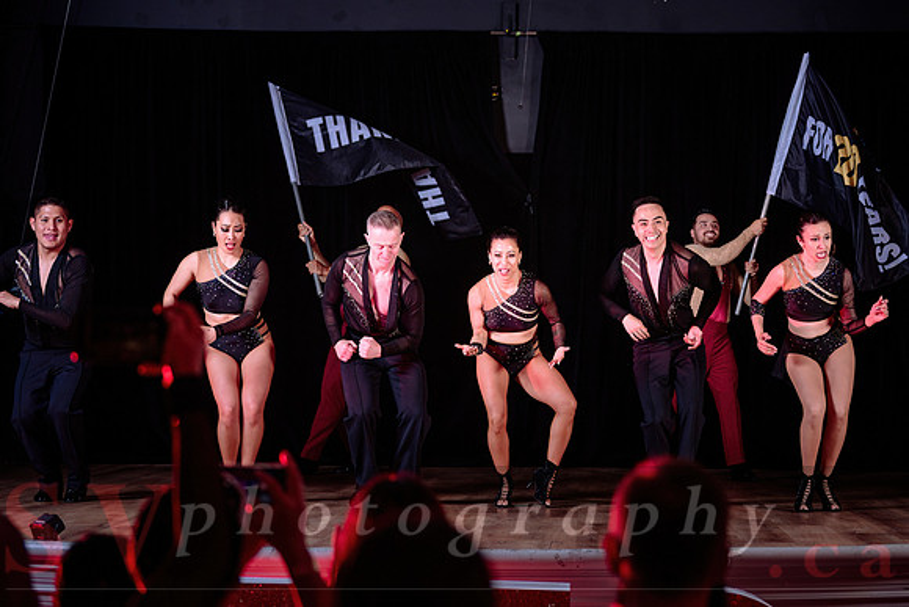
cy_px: 263
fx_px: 2005
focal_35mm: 79
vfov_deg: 17.2
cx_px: 516
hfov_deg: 25.5
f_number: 3.2
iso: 400
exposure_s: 1/200
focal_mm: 70
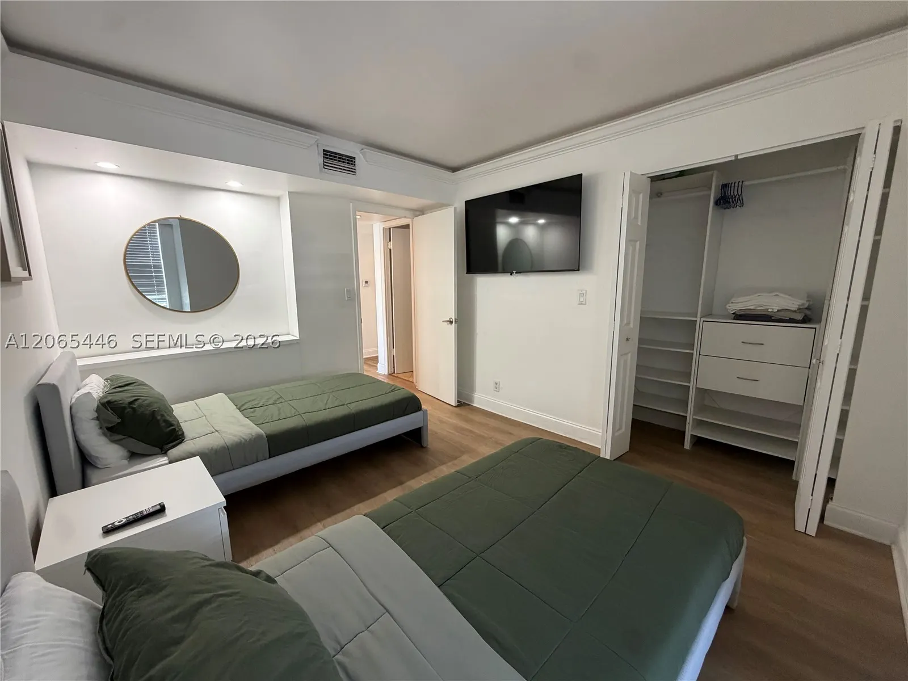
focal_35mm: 14
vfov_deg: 85.7
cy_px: 340
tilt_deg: -9.2
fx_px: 367
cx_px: 454
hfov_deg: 102.1
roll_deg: +0.8
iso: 320
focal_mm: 2.22
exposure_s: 1/60
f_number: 2.2
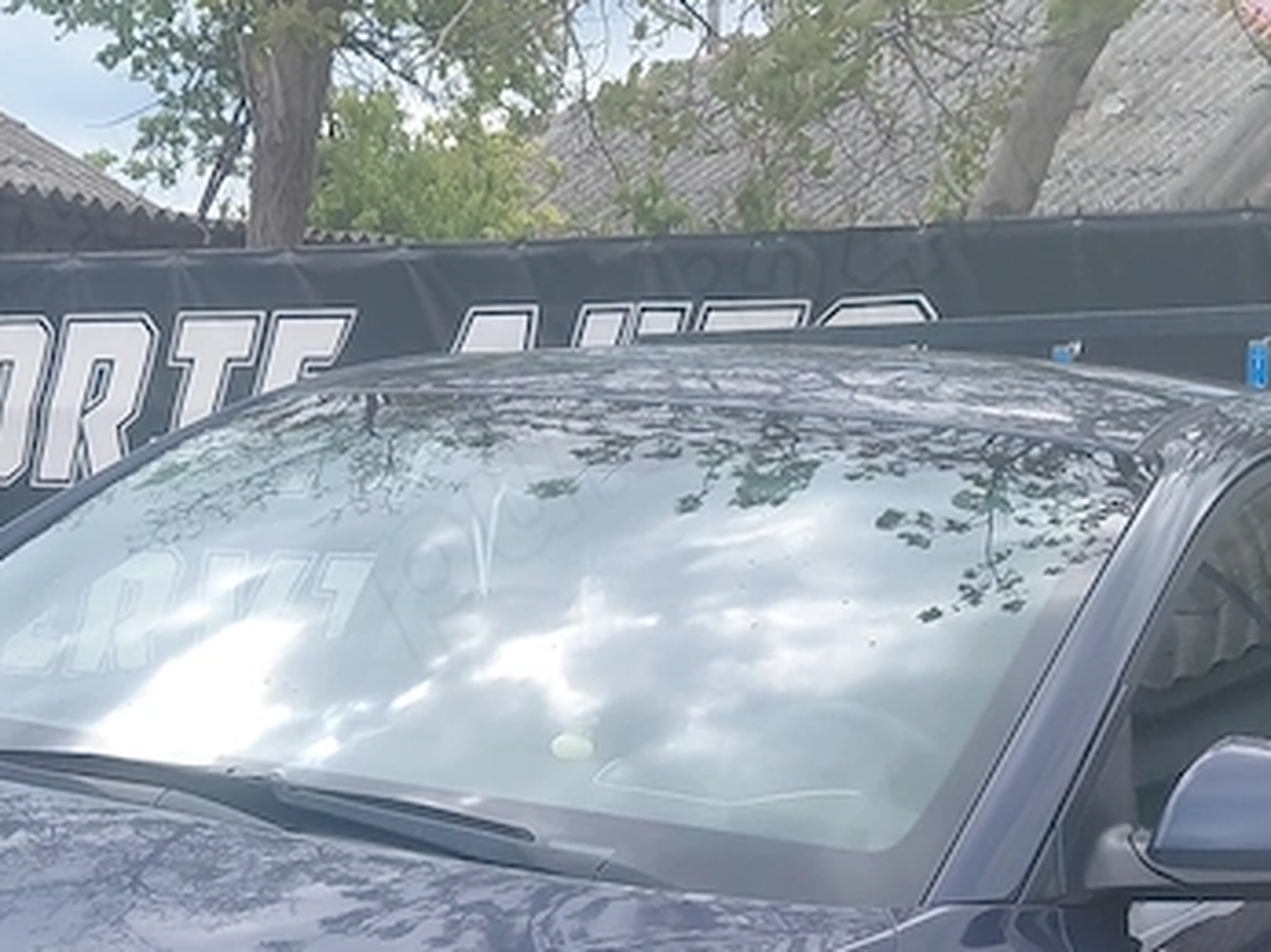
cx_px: 322
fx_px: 2643
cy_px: 1333
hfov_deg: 26.7
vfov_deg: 18.6
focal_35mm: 72
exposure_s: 1/868
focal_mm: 4.69
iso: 50
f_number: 1.8
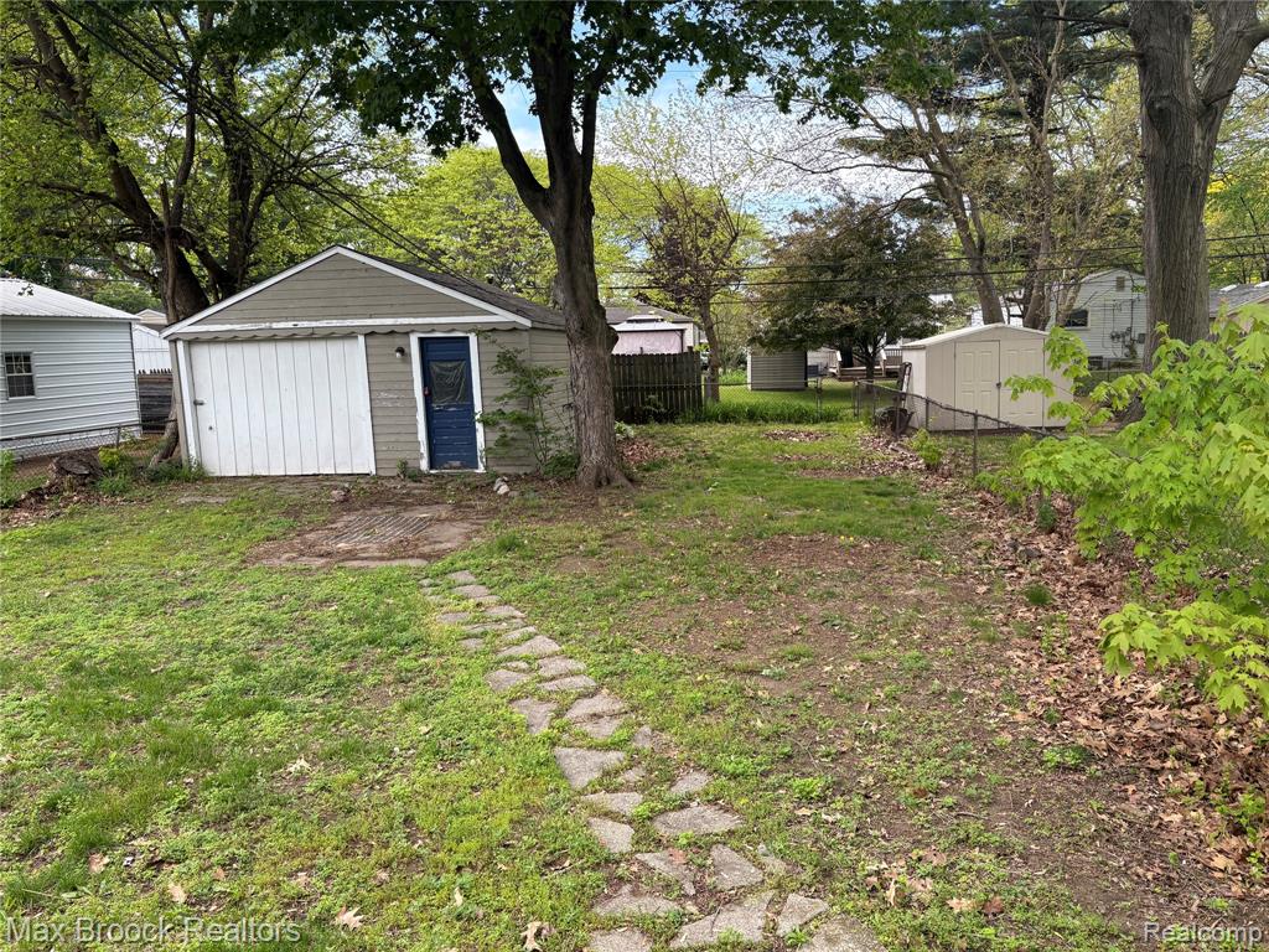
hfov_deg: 67.3
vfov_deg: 53.1
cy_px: 476
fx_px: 953
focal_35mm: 26
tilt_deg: -8.1
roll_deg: +1.7
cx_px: 634
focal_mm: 5.96
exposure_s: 1/756
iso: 50
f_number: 1.6
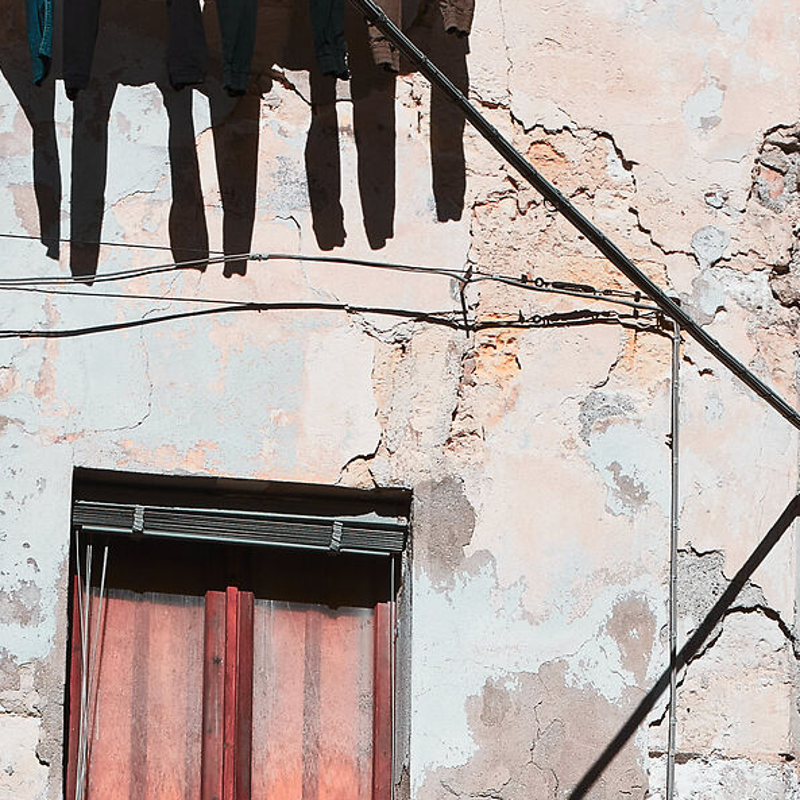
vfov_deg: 9.7
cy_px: 1408
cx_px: 635
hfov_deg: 10.1
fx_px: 4497
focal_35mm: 172
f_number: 6.4
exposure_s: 1/2000
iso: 250
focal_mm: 33
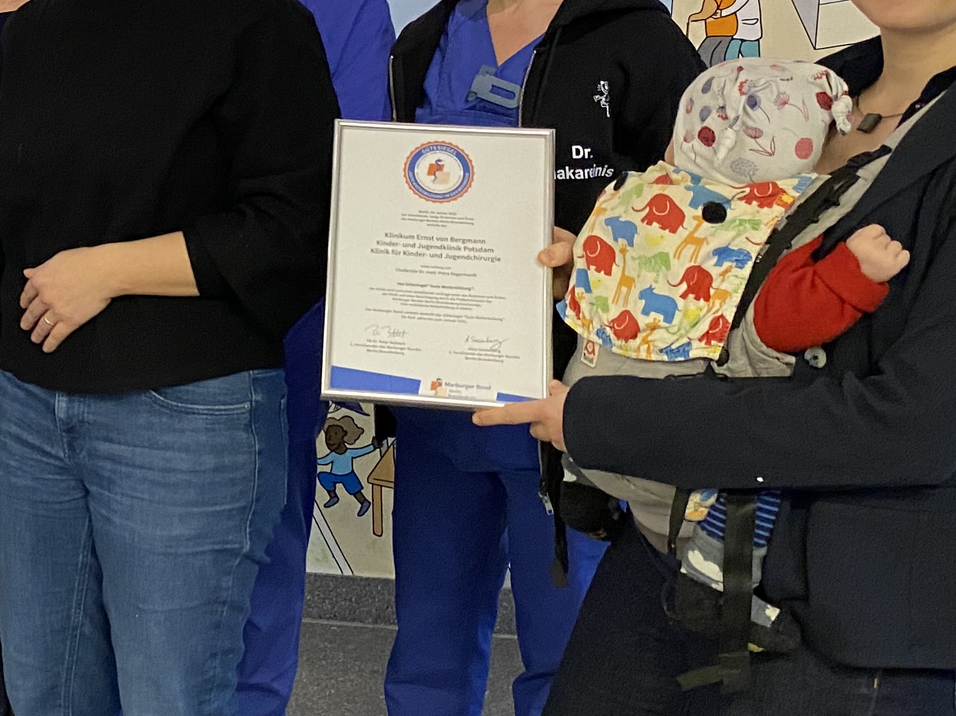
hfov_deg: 25.2
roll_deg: -0.4
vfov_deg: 20.8
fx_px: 1933
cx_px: -171
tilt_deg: -9.2
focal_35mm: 70
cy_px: 161
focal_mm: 4.25
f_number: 1.8
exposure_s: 1/50
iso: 200
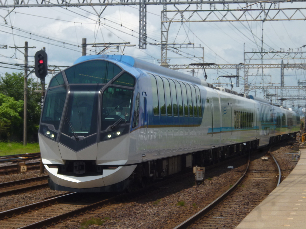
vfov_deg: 13.2
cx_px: 153
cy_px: 114
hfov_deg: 17.6
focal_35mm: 112
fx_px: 990
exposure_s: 1/250
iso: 100
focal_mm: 20
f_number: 6.5
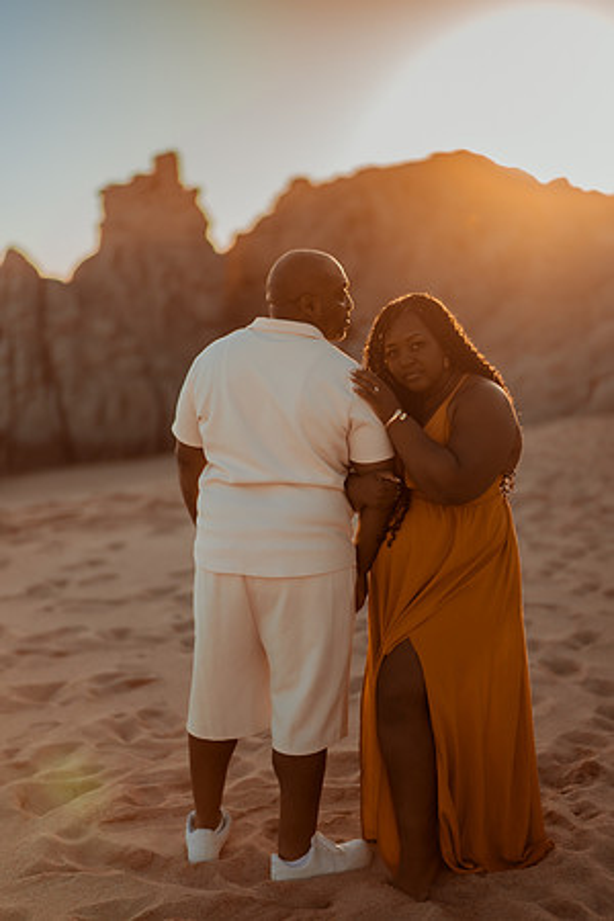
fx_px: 1484
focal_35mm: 58
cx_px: 307
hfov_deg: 23.4
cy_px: 460
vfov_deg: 34.5
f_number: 1.4
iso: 100
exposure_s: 1/4000
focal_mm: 58
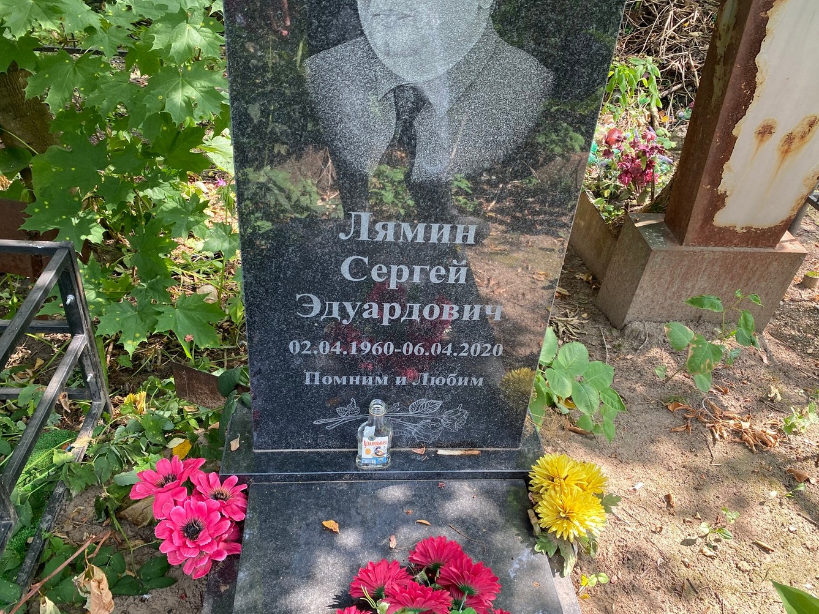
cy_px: 311
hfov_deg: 63.4
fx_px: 663
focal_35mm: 28
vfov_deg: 49.8
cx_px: 423
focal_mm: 4.25
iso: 40
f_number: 1.8
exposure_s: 1/121
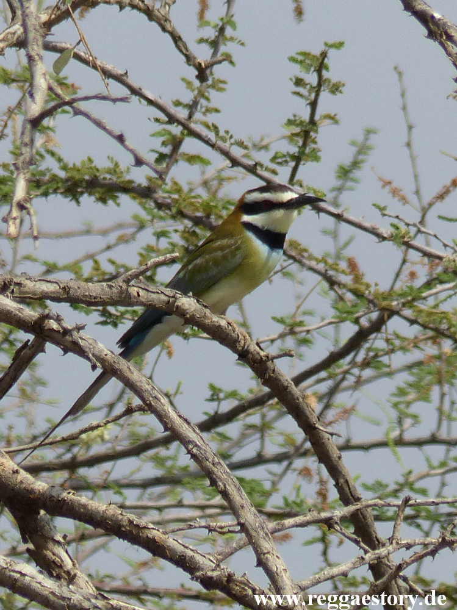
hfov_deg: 2.5
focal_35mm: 600
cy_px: 305
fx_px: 10571
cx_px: 228
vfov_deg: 3.3
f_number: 4
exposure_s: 1/1300
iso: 100
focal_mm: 108
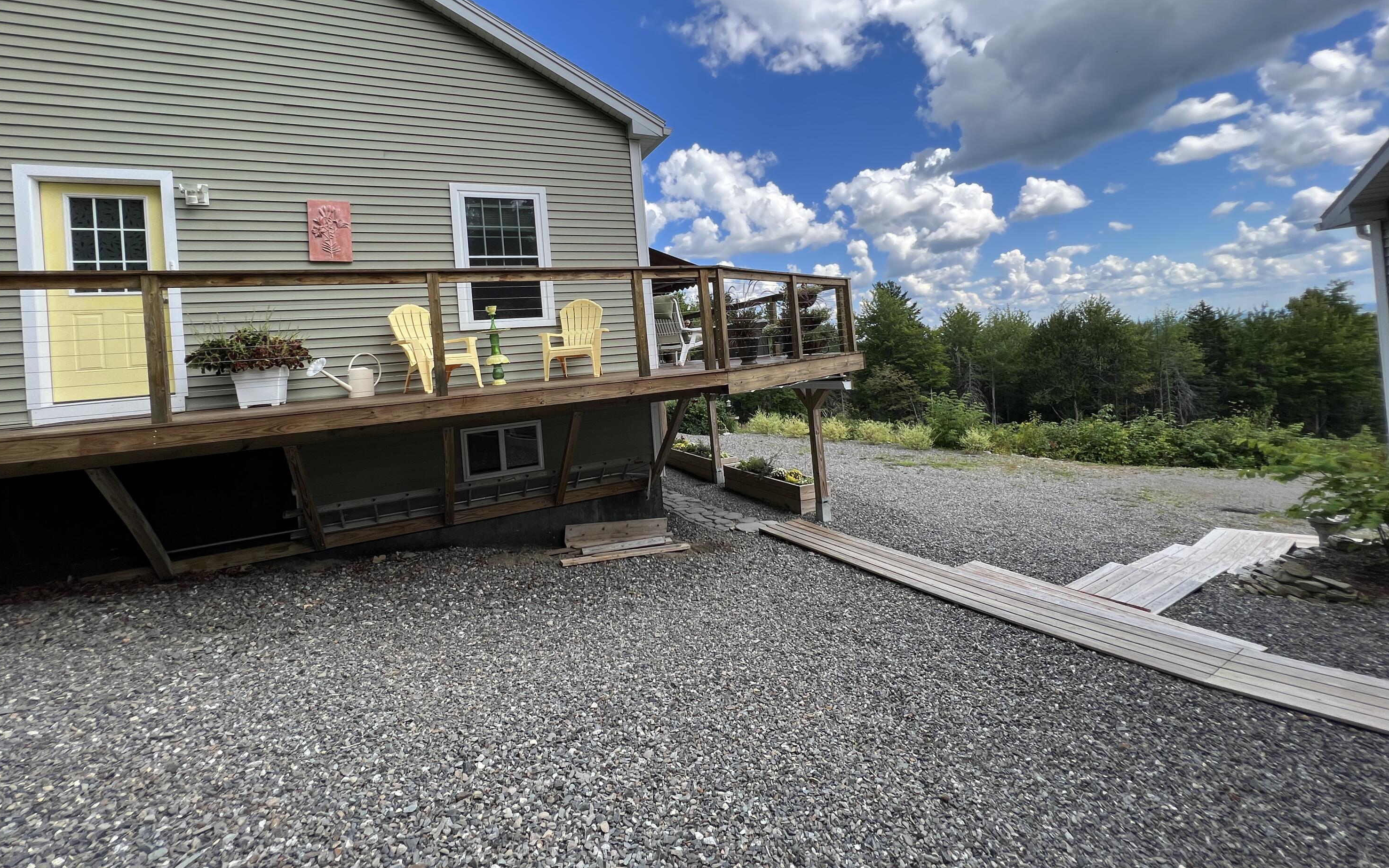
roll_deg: +4.3
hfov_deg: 105.3
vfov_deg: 77.7
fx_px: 530
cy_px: 346
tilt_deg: +2.6
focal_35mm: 14
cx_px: 684
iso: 32
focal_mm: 1.57
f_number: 1.8
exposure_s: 1/889
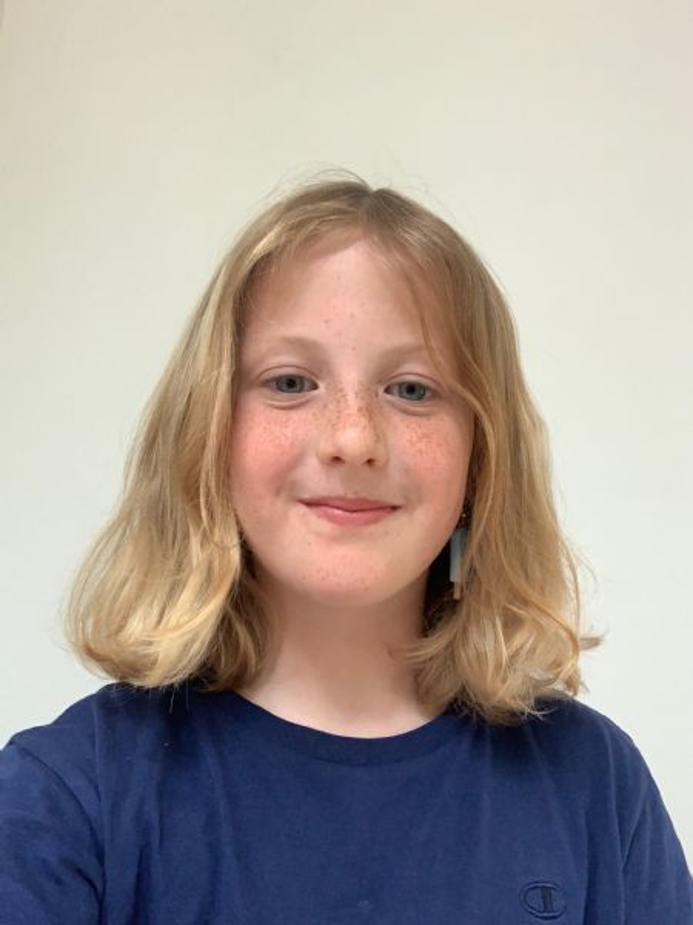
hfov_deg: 44.2
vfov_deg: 56.8
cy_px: 462
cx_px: 346
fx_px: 854
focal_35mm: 32
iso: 125
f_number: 2.2
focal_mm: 2.87
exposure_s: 1/60
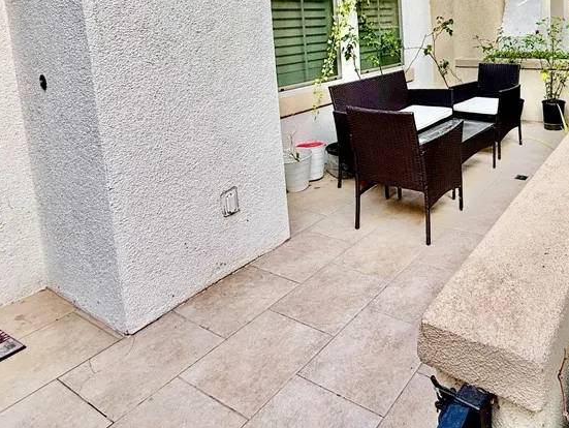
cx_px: 461
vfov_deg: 48.9
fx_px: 428
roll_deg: +1.5
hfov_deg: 61.3
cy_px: 65
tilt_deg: -7.1
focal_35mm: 26
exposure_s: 1/273
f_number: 2.2
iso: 64
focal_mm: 2.22
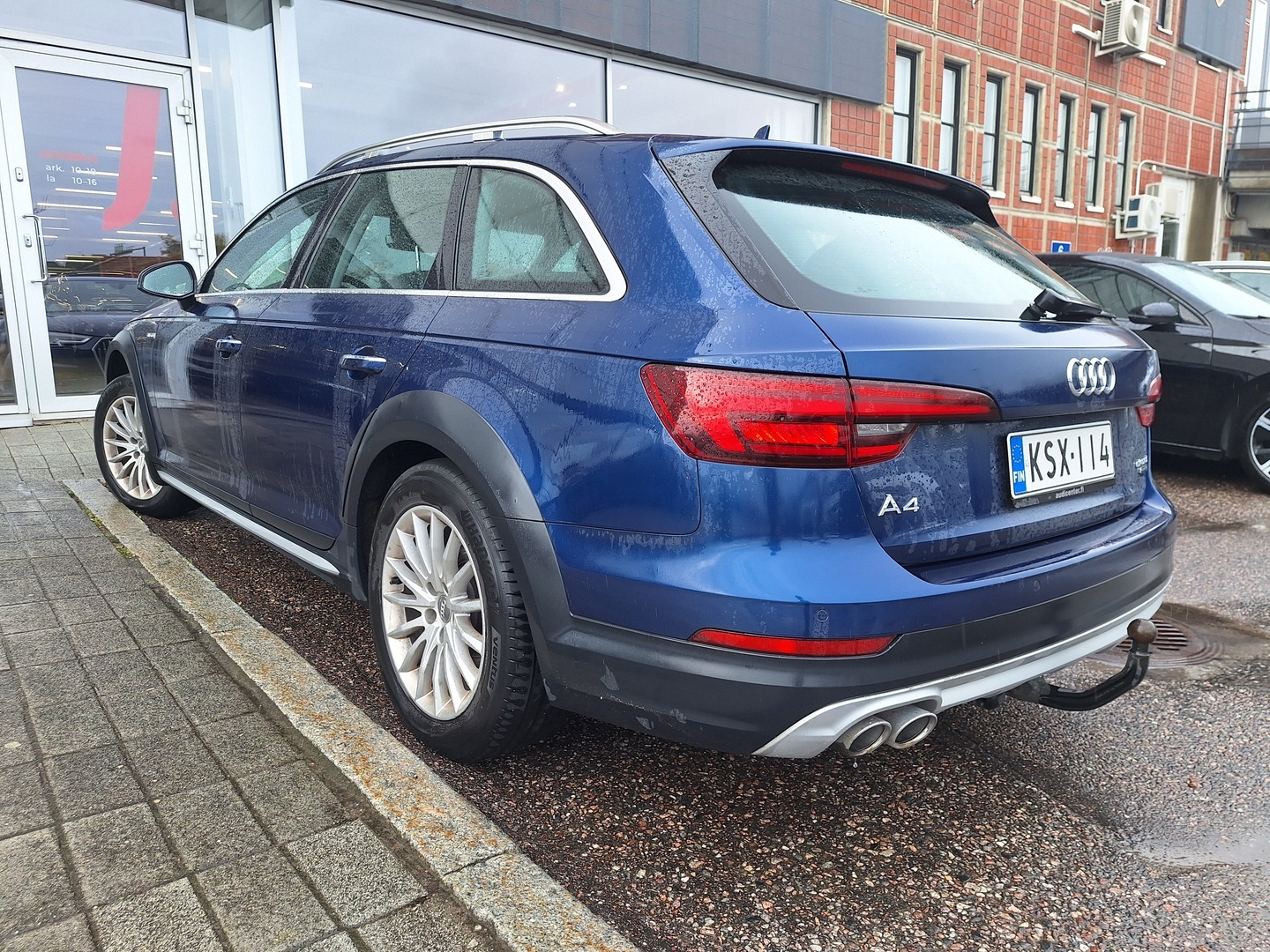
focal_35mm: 23
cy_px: 476
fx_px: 844
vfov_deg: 58.9
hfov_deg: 73.9
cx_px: 635
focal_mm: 5.54
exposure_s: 1/290
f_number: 1.8
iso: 40
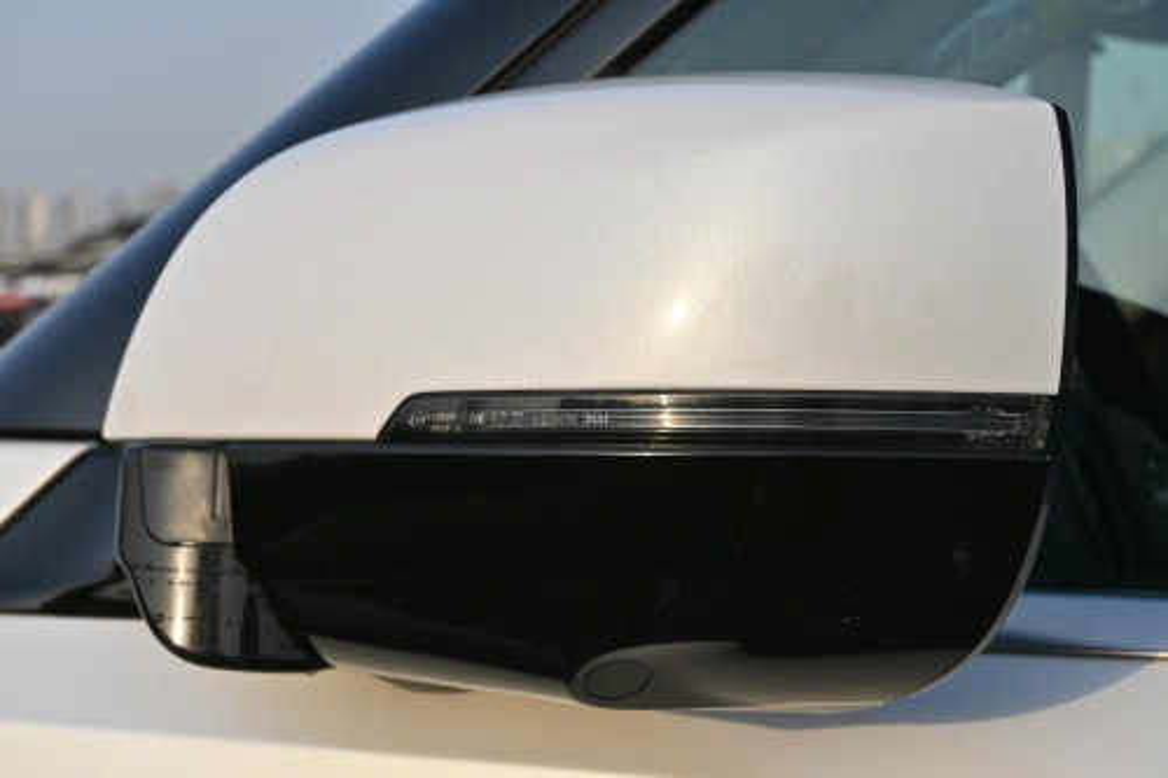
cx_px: 584
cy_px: 389
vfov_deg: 21.6
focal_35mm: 63
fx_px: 2043
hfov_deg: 31.9
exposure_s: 1/400
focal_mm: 42
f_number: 7.1
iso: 100
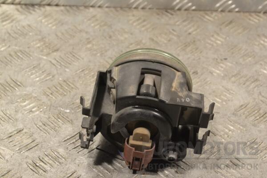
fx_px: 612
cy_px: 89
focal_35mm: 82
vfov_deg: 16.6
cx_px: 134
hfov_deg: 24.6
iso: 3200
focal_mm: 55
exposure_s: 1/320
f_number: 9
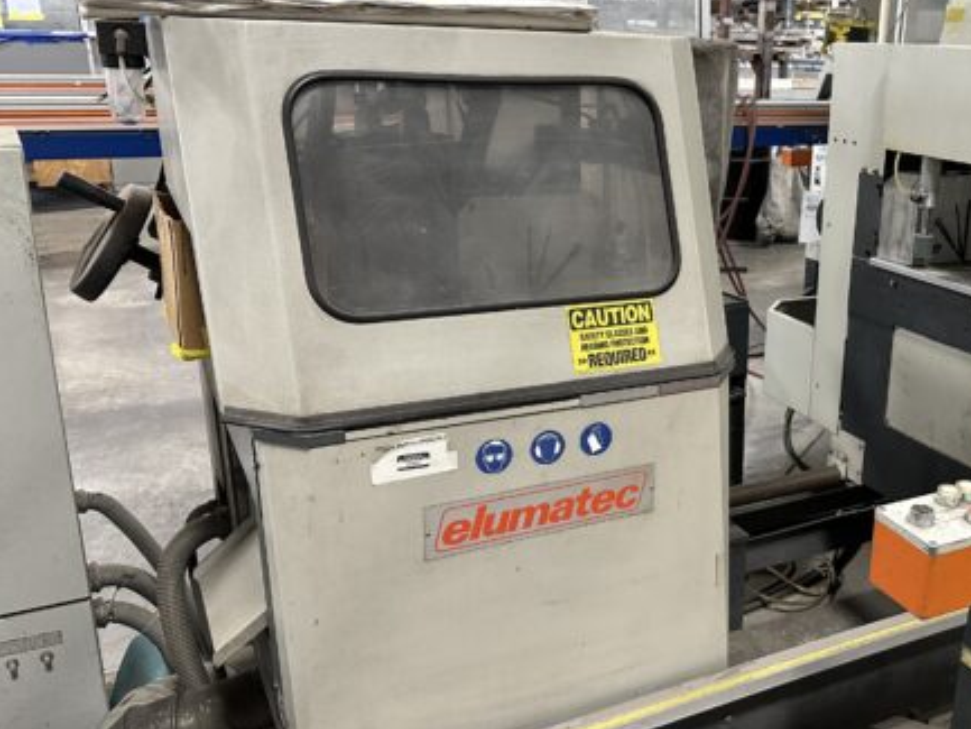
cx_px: 724
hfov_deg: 49.4
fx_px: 1010
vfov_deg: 39.7
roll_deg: -1.8
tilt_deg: -19.6
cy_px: 388
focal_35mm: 36
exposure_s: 1/60
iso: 400
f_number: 1.78
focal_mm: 6.86
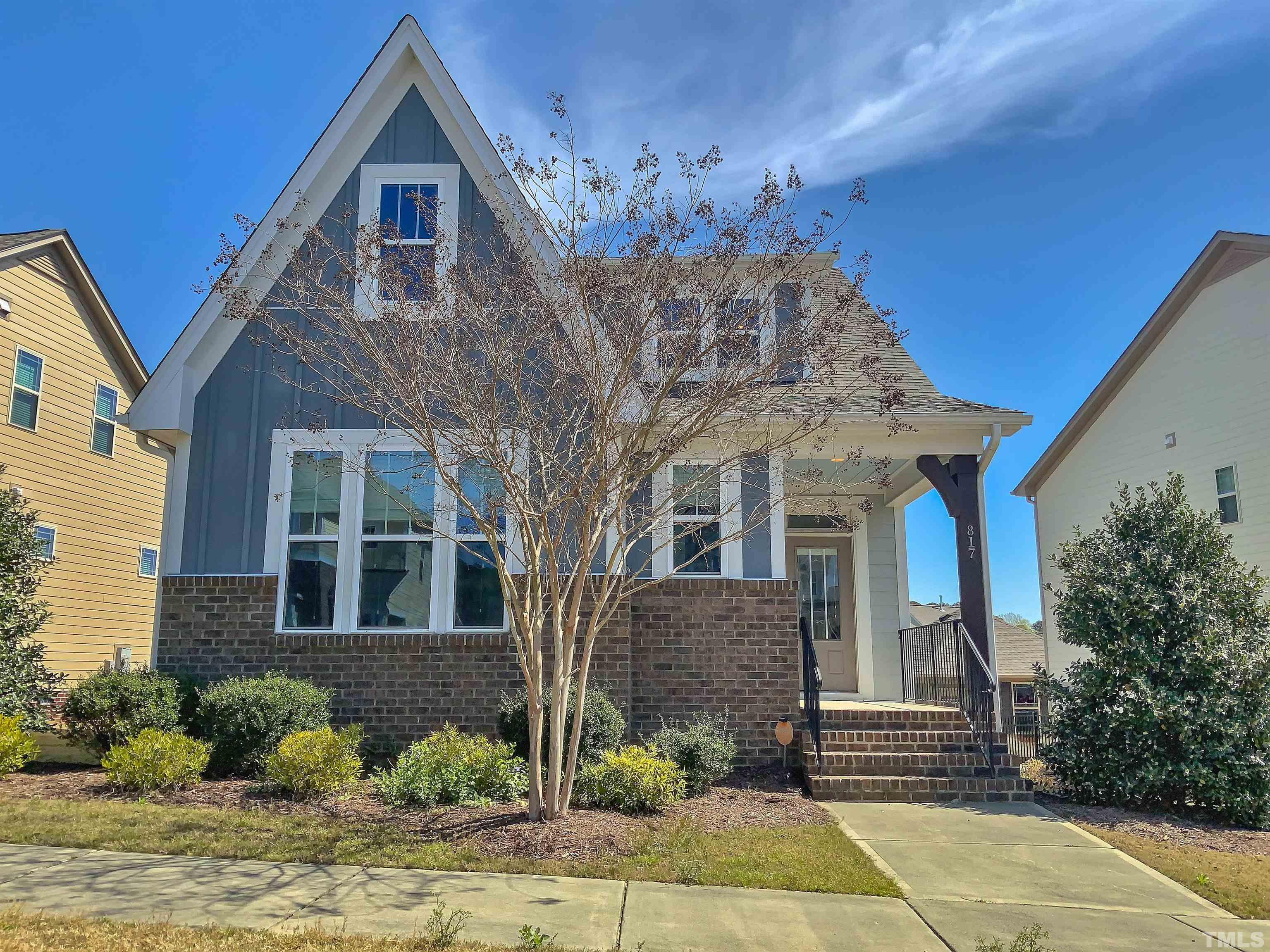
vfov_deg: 48.2
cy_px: 476
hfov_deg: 61.7
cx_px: 635
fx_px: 1064
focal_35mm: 29
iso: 16
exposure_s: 1/1500
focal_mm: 3
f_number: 1.8
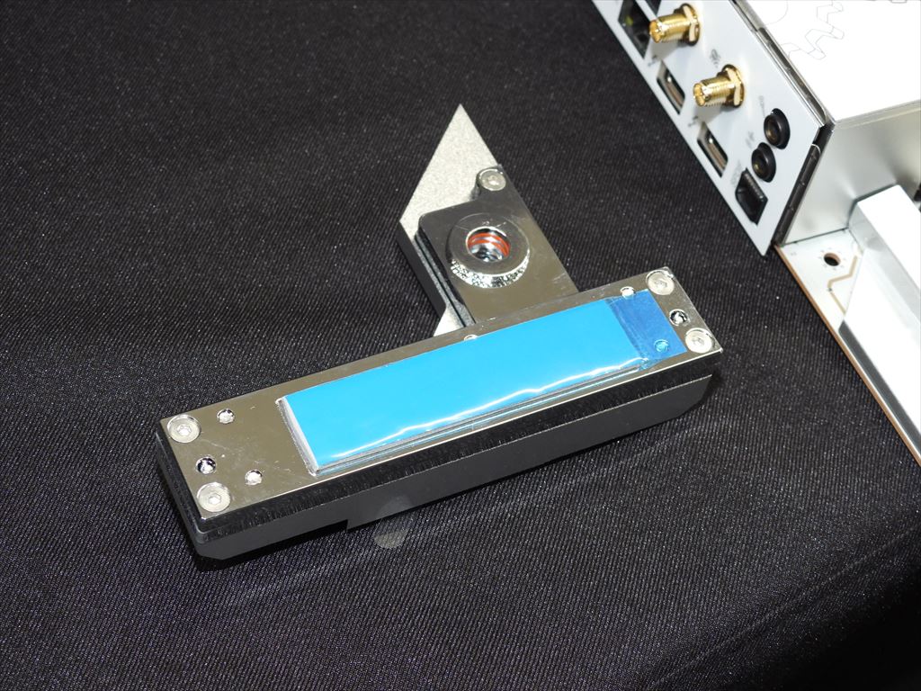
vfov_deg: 24.4
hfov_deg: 32.2
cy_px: 346
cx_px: 460
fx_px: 1596
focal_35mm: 60
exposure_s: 1/30
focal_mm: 10.7
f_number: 3.5
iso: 200
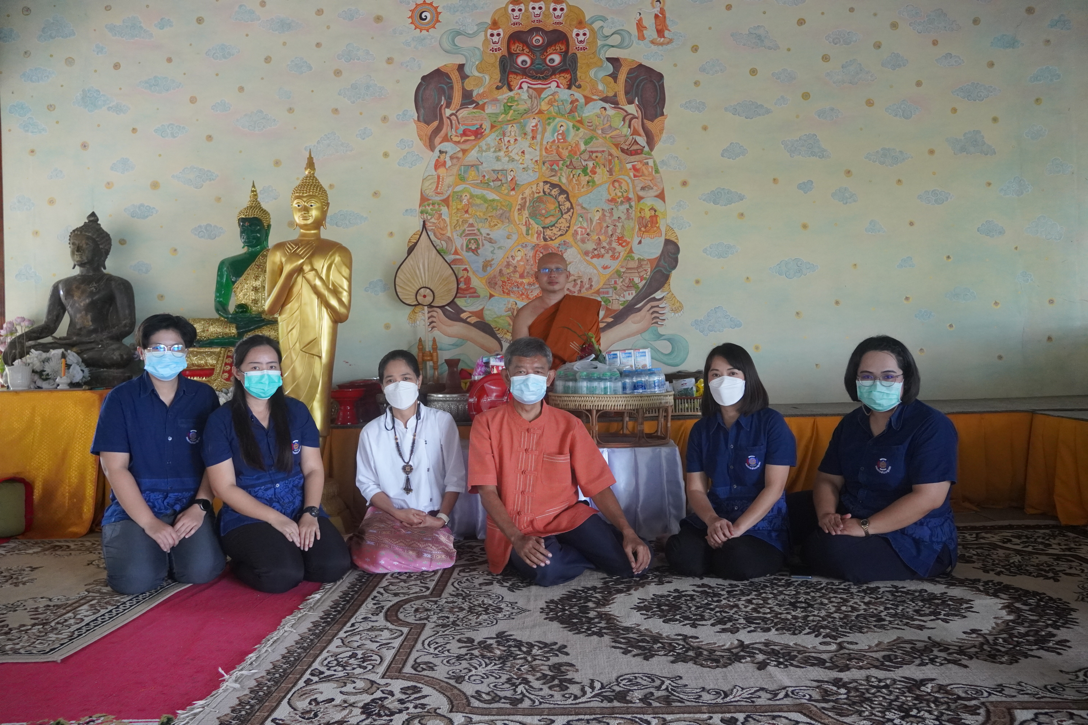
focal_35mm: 27
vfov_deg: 47.9
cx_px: 544
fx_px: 816
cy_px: 362
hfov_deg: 67.4
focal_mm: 18
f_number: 4
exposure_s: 1/160
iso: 2500
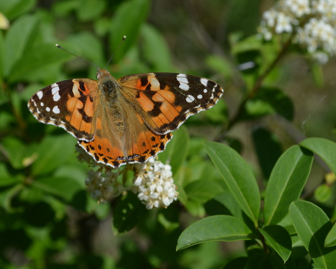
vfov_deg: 15.3
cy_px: 129
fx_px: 1001
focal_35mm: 101
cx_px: 128
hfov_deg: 19.0
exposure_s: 1/500
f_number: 8
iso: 100
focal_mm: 55
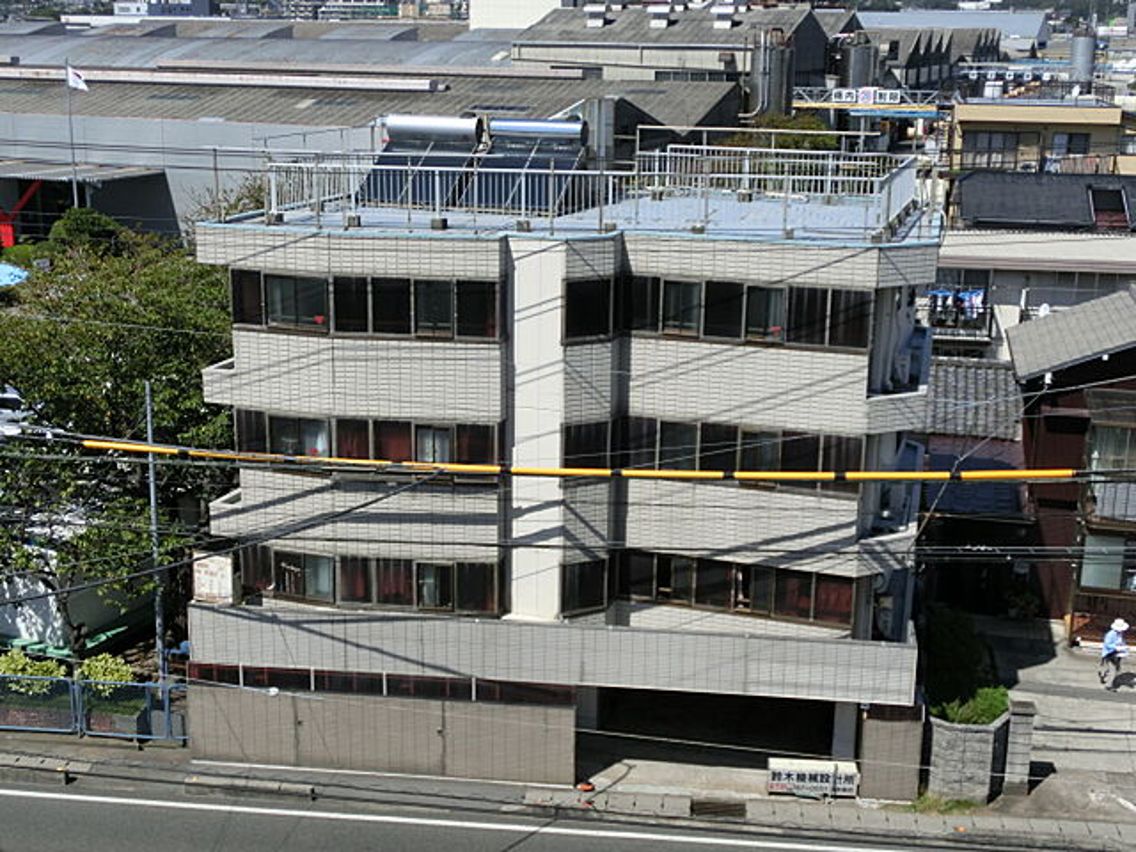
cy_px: 426
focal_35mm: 45
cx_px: 568
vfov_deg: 32.2
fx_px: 1477
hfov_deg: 42.1
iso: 80
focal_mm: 7.9
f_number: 4.5
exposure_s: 1/800
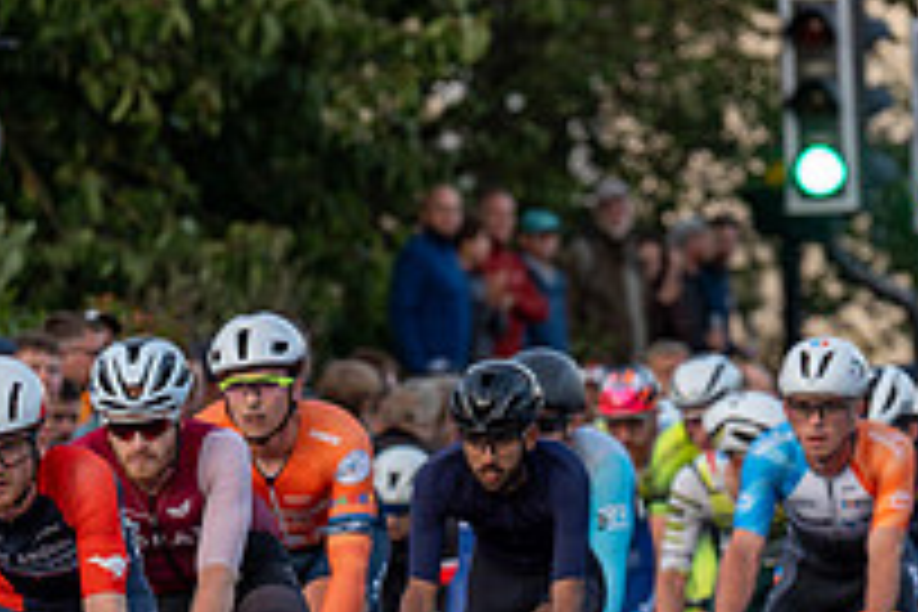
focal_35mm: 428
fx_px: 10913
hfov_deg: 4.8
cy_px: 601
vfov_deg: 3.2
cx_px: -90
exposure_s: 1/800
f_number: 3.5
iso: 1000
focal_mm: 144
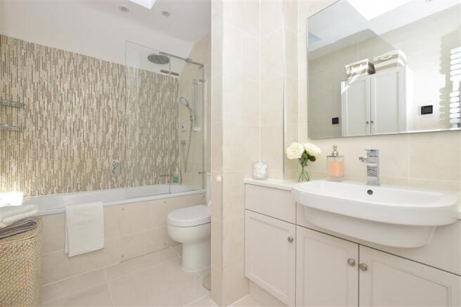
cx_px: 230
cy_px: 154
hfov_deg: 100.4
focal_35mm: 15
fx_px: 192
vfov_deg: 77.3
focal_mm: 10
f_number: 9
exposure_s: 1/200
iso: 400
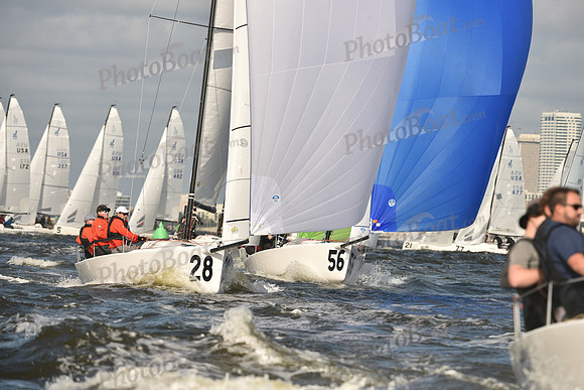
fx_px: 5517
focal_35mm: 340
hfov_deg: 6.1
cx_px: 292
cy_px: 195
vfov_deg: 4.0
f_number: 8
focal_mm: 340
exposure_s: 1/1250
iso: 250
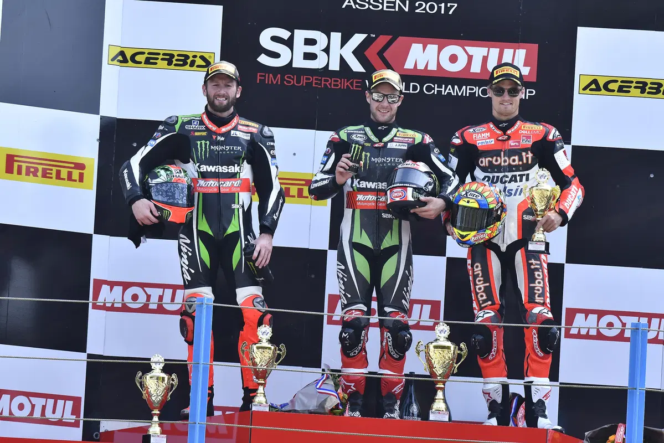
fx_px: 7471
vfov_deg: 3.4
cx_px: 332
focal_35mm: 405
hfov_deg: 5.1
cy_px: 222
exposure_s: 1/1000
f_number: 5.6
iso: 800
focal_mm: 270
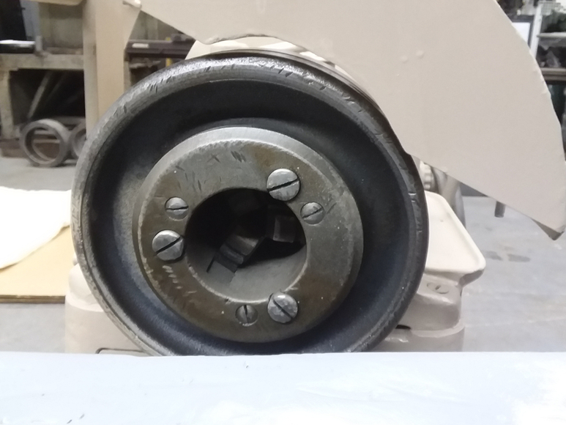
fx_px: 491
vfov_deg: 46.8
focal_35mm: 30
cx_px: 291
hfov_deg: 59.9
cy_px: 215
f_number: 1.9
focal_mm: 2.47
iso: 200
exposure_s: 1/17
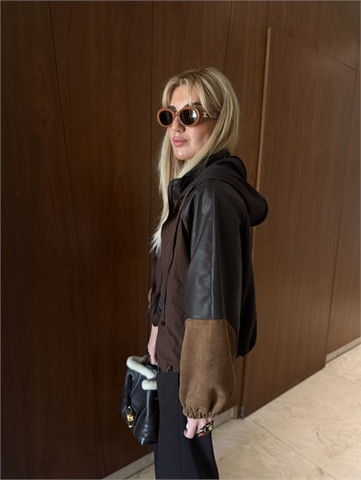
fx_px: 334
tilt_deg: -9.3
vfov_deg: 71.6
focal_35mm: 24
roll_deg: -2.1
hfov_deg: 56.8
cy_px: 240
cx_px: 180
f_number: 1.78
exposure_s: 1/50
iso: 320
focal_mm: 6.76
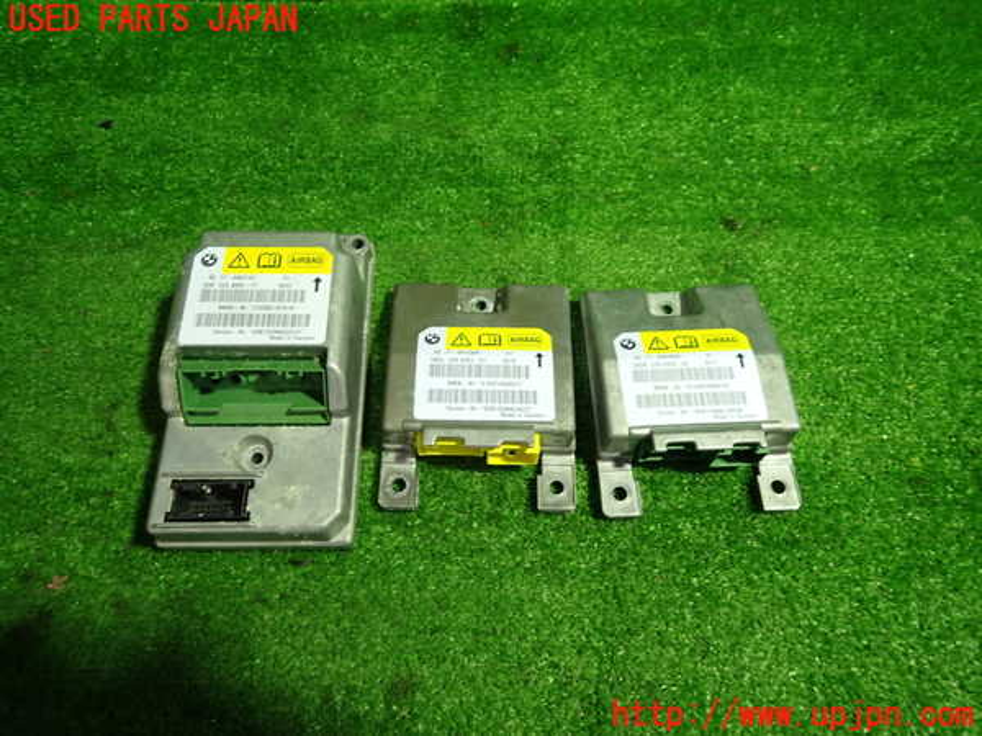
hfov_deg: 69.4
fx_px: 709
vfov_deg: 54.9
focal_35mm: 25
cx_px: 491
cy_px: 368
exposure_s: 1/40
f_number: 2
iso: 200
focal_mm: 4.5
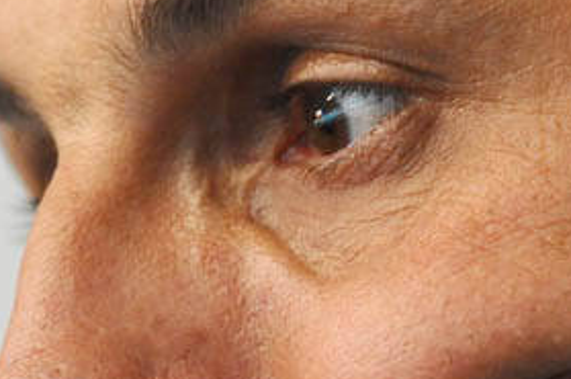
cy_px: 162
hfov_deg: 0.9
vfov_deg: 0.6
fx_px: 37494
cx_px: 420
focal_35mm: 2368
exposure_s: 1/100
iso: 2500
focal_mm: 550
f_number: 4
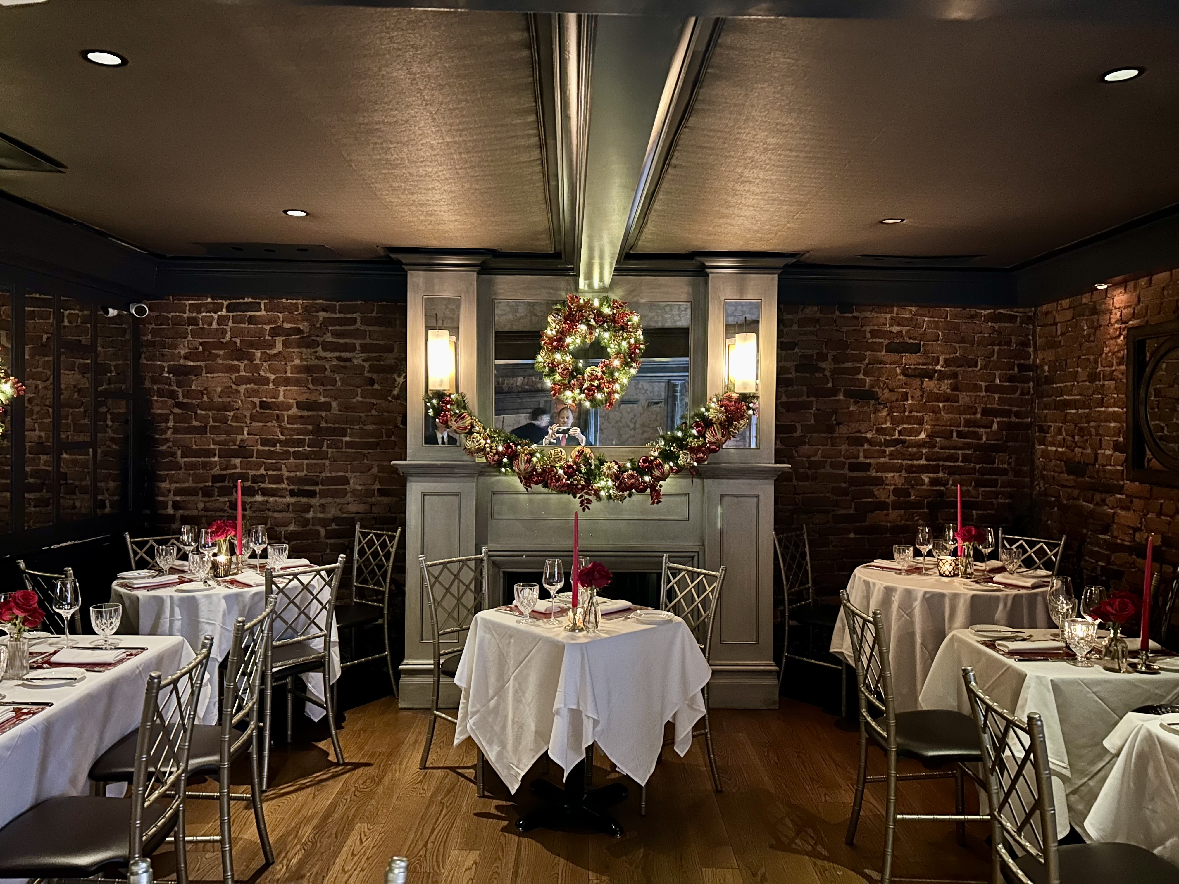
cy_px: 442
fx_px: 886
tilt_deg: -0.4
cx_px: 590
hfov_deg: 67.3
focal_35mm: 26
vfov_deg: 53.1
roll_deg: -0.6
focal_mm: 5.7
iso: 640
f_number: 1.5
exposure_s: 1/11
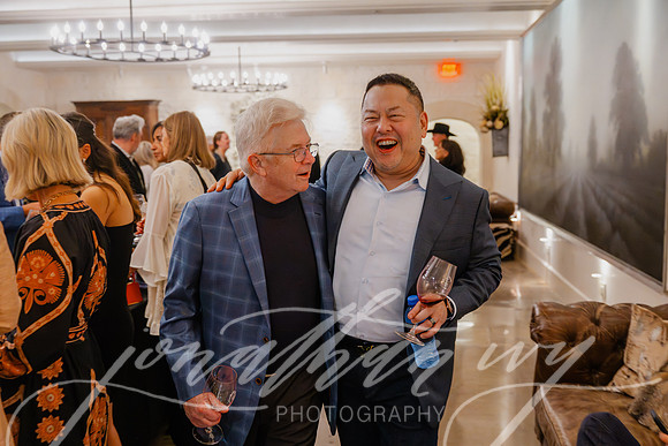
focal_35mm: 42
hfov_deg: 46.4
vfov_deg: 31.9
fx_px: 779
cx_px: 334
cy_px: 223
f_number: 3.5
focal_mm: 42
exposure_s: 1/160
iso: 10000
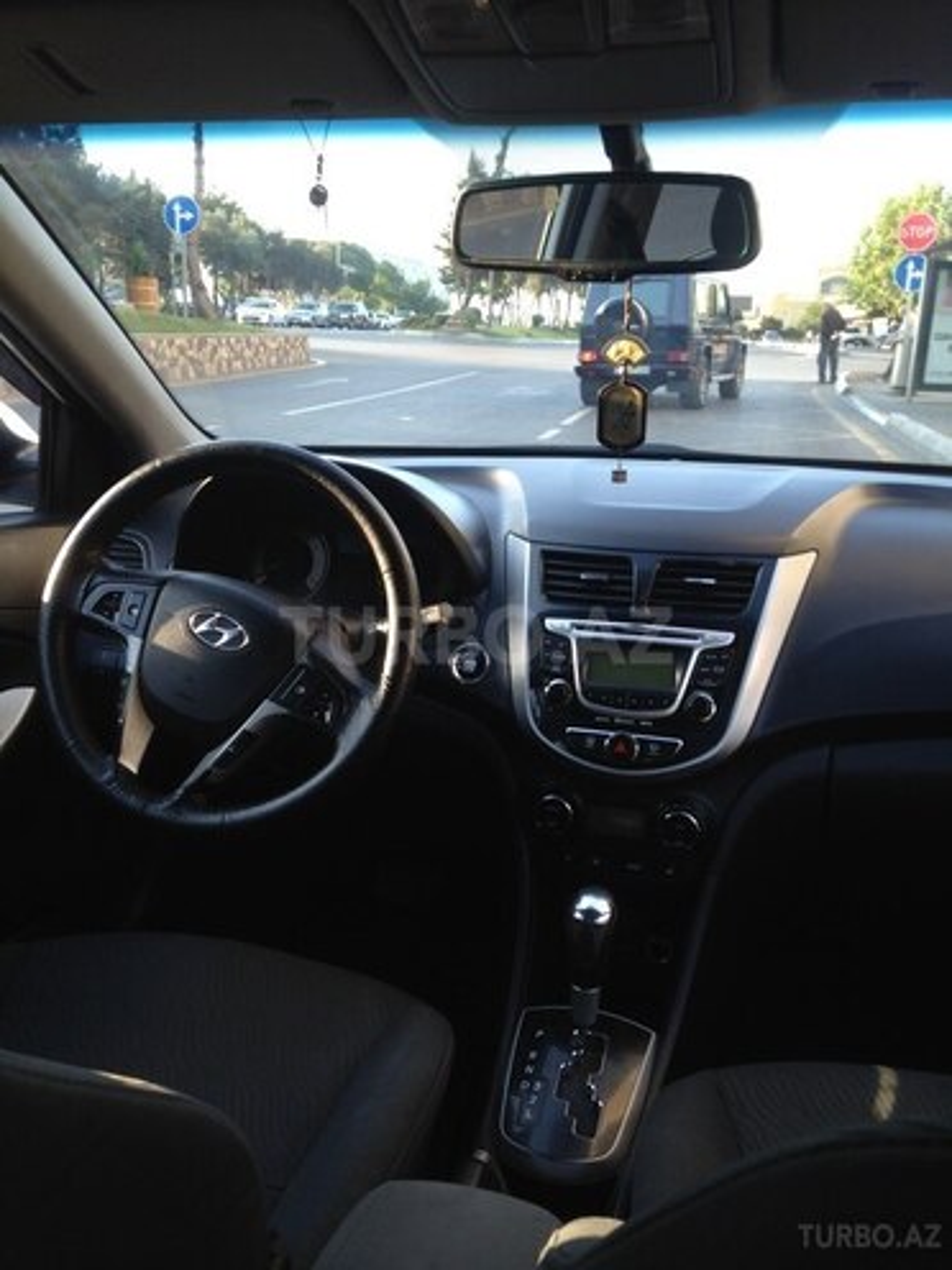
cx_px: 476
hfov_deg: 42.9
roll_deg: -1.4
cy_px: 635
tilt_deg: -10.4
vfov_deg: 55.4
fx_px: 1210
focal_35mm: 33
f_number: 2.4
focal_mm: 4.12
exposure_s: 1/60
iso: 50
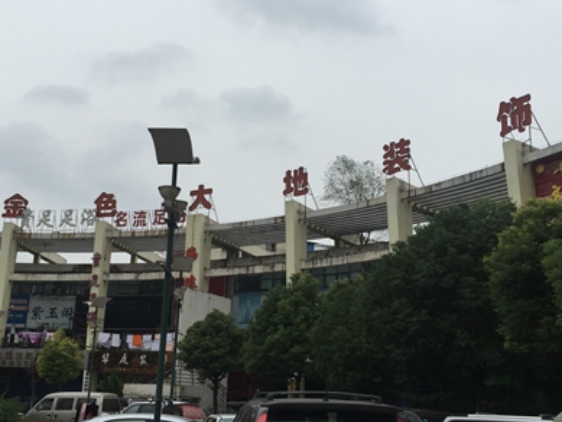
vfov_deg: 35.2
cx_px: 244
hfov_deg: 45.7
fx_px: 666
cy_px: 203
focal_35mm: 41
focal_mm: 4.15
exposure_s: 1/1276
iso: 32
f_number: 2.2
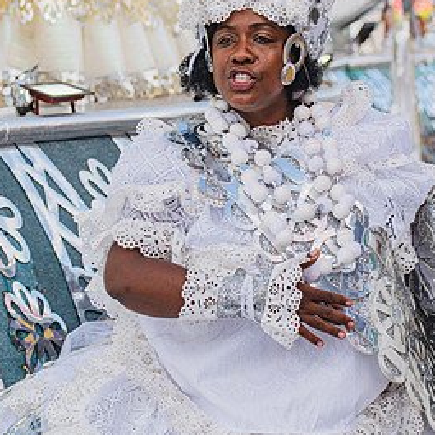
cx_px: 240
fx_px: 1678
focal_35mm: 118
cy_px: 135
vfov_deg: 14.7
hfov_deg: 14.8
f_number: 5.6
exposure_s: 1/1600
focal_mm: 82
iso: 400
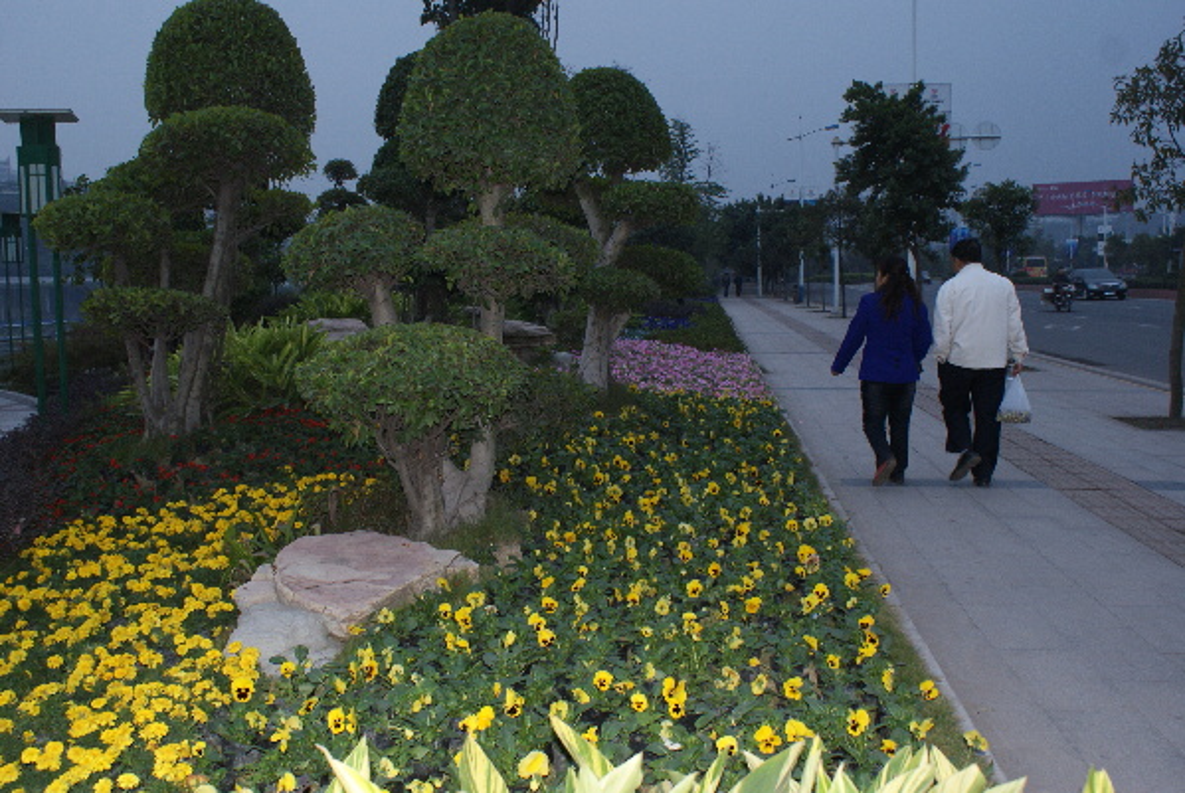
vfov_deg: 40.1
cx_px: 592
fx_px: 1088
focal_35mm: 33
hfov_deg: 57.2
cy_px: 396
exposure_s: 1/60
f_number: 5.6
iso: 400
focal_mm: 22
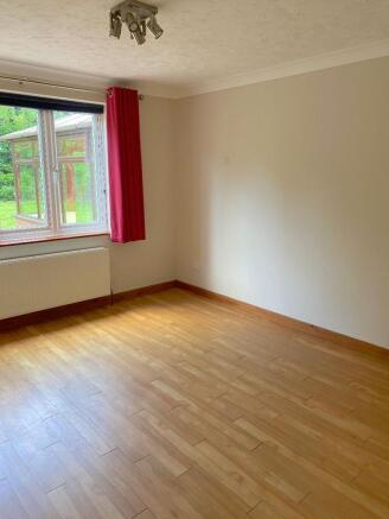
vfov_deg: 67.3
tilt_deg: -11.5
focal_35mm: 26
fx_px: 389
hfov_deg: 53.1
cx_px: 194
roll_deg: -1.0
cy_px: 260
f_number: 1.8
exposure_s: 1/87
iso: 125
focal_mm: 4.25
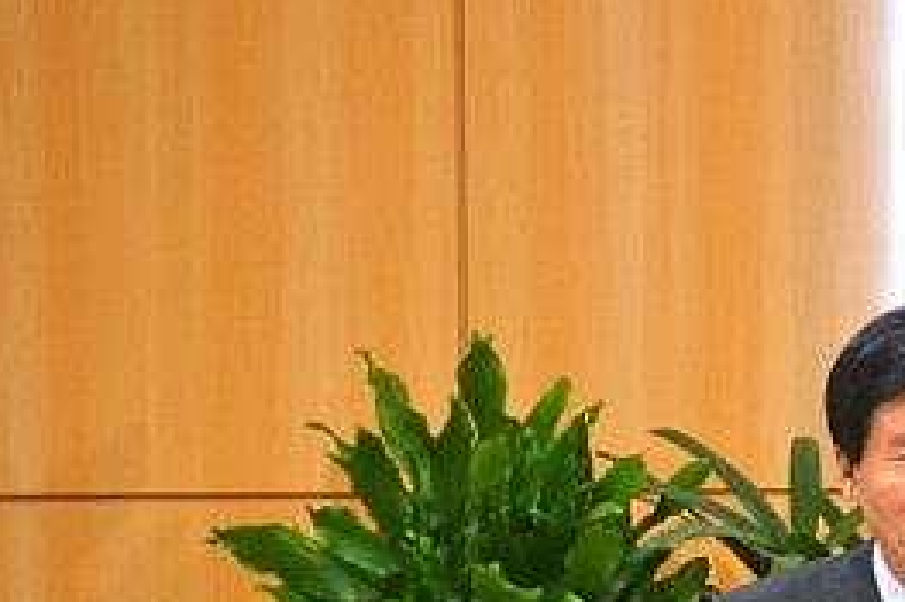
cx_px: 847
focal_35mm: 661
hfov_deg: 3.1
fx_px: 16606
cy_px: 485
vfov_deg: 2.1
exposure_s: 1/125
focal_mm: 200
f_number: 5.6
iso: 3200
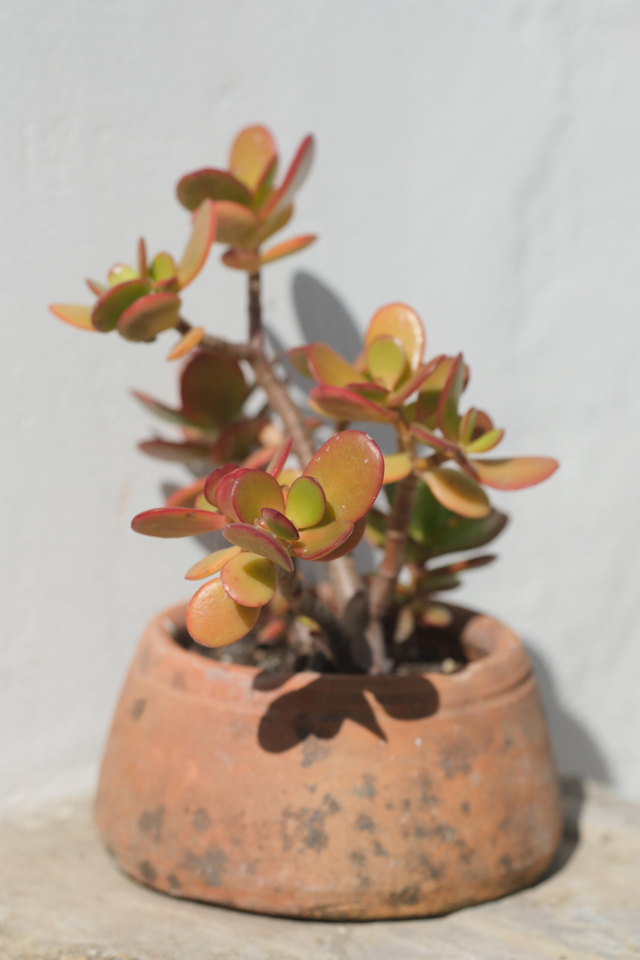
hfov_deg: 10.2
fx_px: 3599
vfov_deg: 15.2
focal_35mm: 135
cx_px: 320
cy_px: 480
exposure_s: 1/5400
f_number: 3.6
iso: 500
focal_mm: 90
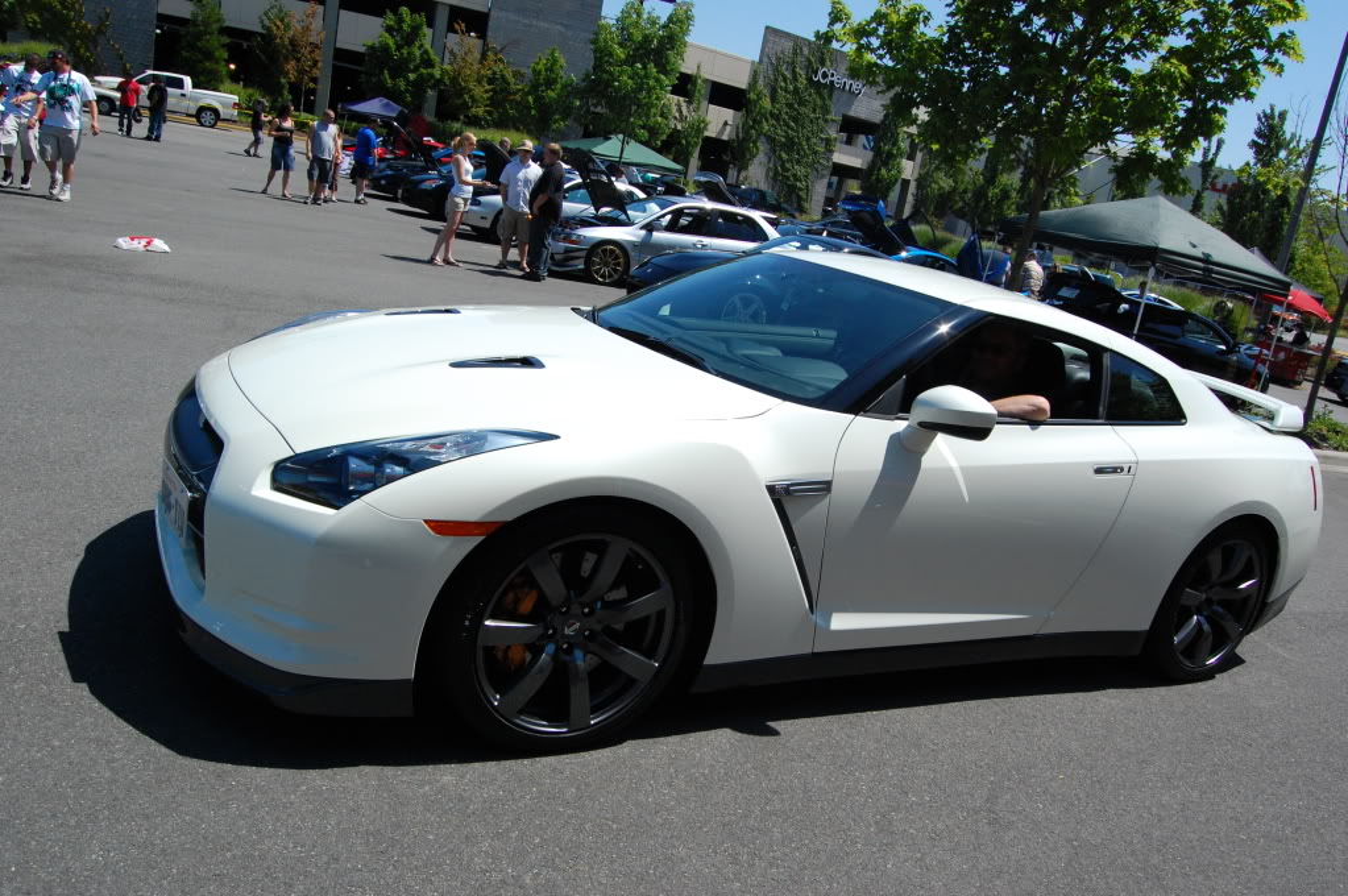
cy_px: 448
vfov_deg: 47.8
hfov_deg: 67.4
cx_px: 674
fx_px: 1010
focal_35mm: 27
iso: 800
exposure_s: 1/1600
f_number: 9
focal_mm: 18
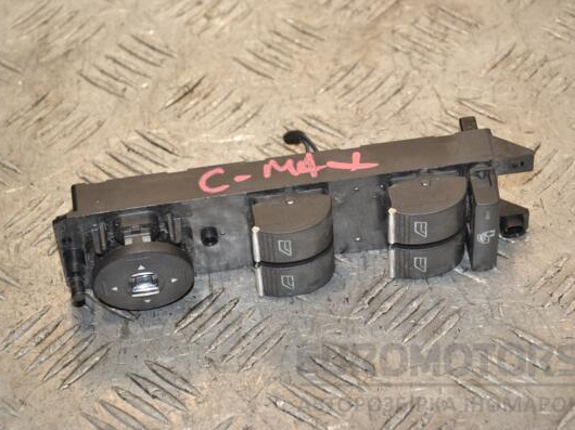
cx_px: 277
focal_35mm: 123
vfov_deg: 12.1
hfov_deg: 16.1
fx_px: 2035
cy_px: 216
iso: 800
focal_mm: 75
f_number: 7.1
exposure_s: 1/200
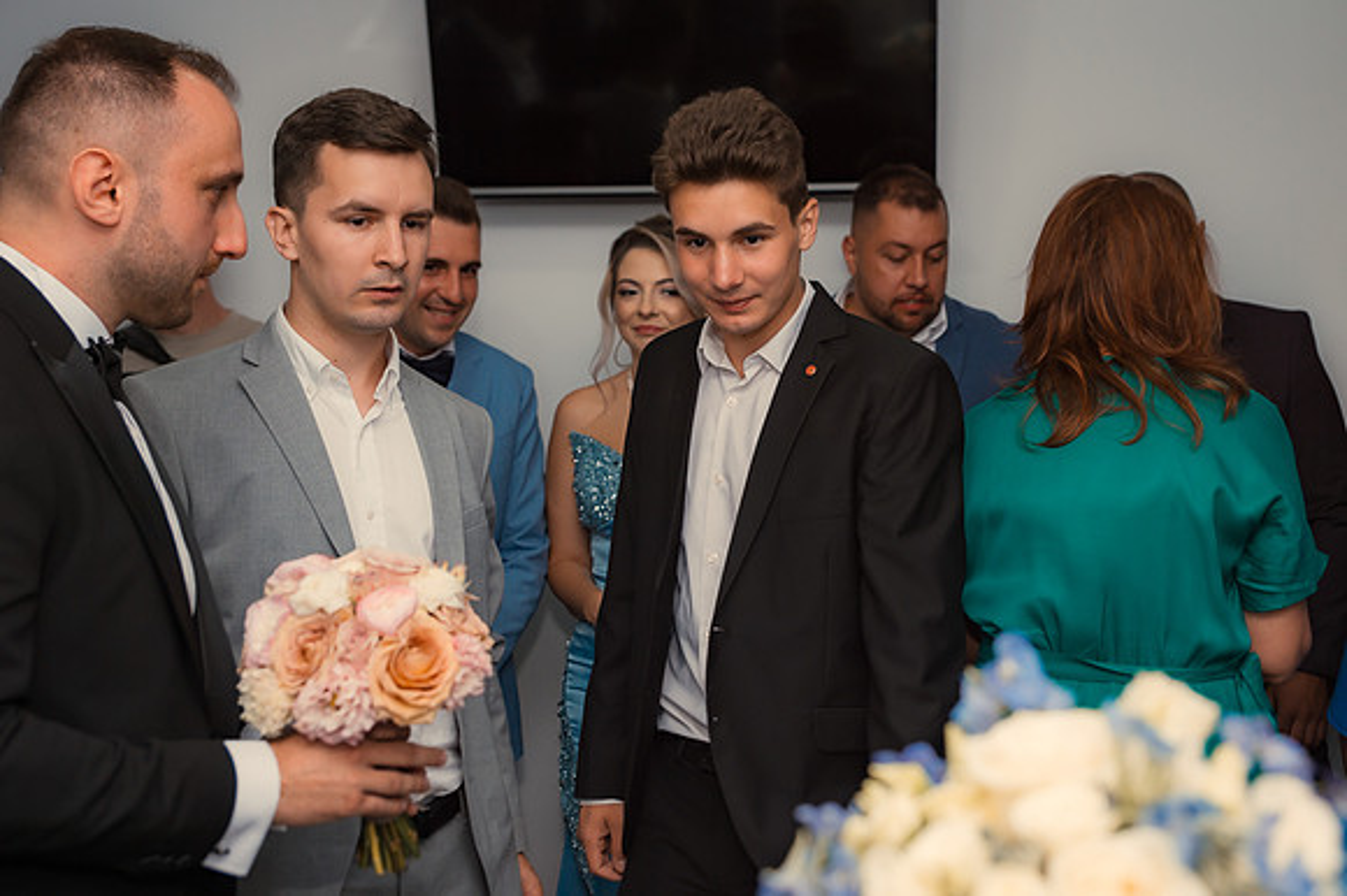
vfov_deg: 28.7
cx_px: 750
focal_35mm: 47
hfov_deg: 42.1
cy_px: 397
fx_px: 1748
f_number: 3.5
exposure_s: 1/125
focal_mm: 42
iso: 320
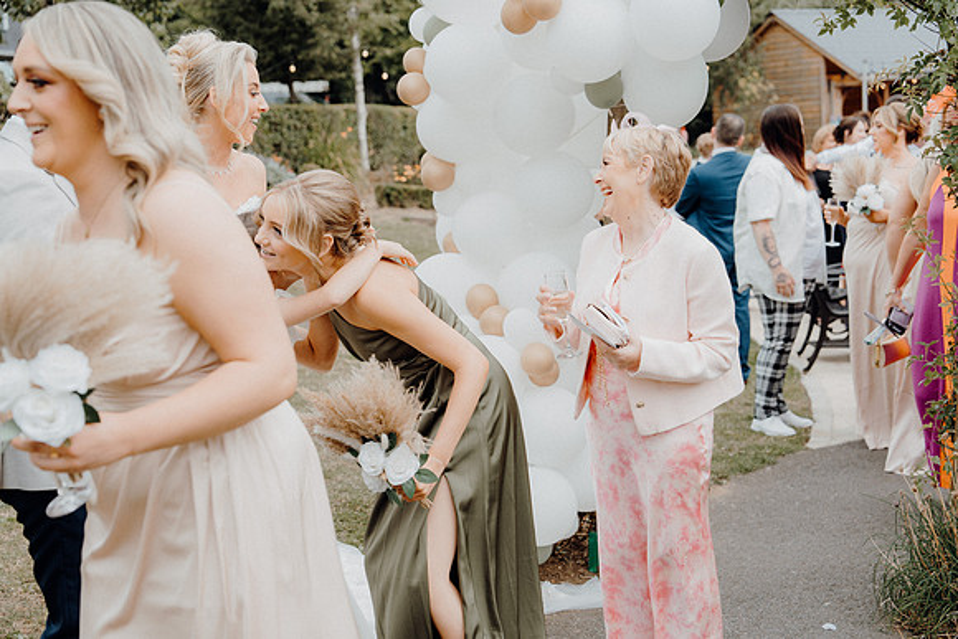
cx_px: 479
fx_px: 1411
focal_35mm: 53
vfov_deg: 25.5
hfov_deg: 37.5
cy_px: 320
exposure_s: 1/500
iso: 125
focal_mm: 53
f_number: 3.5
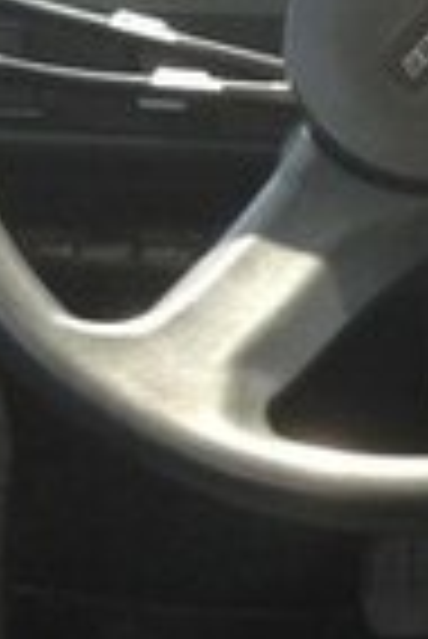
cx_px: 1397
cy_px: 587
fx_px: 2828
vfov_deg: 12.8
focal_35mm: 159
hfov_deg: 7.4
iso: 50
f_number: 2.4
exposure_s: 1/120
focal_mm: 4.12
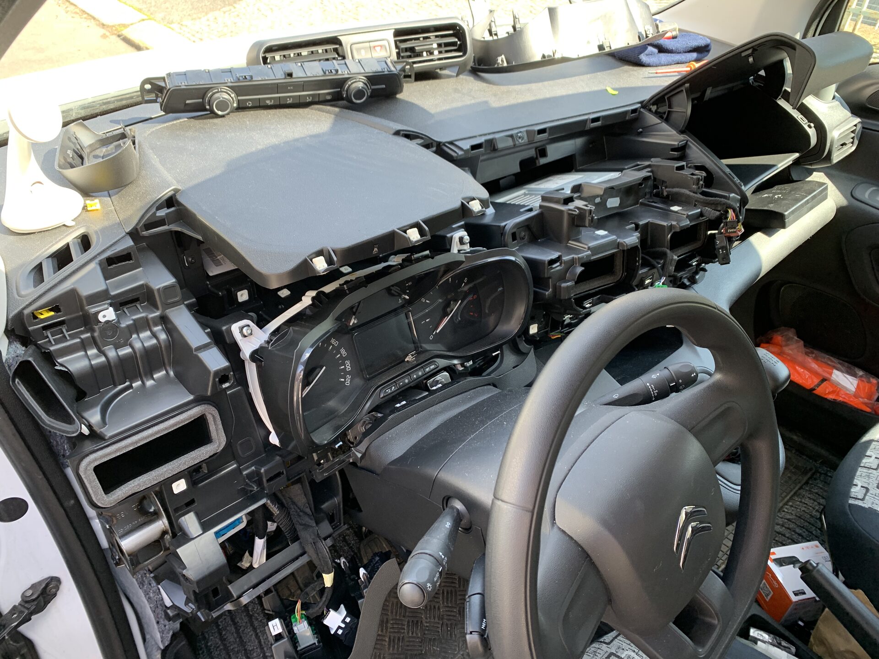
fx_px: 660
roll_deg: -0.8
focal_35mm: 26
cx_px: 440
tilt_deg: -43.7
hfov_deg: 67.3
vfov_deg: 53.1
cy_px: 330
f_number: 1.8
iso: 50
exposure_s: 1/121
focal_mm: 4.25
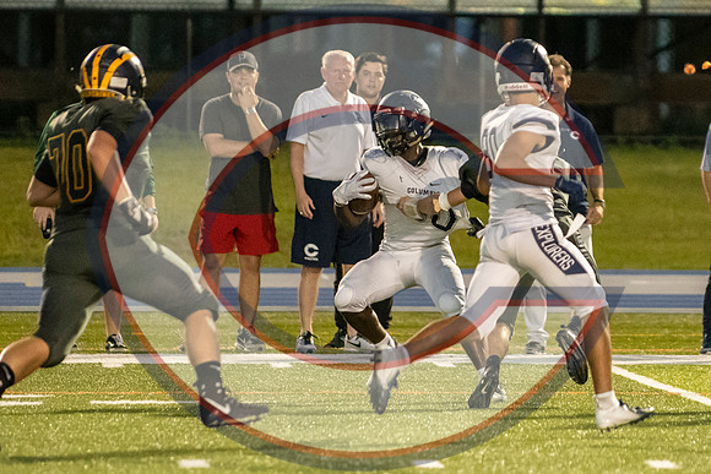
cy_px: 178
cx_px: 571
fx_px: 9522
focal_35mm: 482
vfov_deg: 2.9
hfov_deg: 4.3
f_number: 2.8
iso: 10000
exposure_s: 1/1600
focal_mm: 200
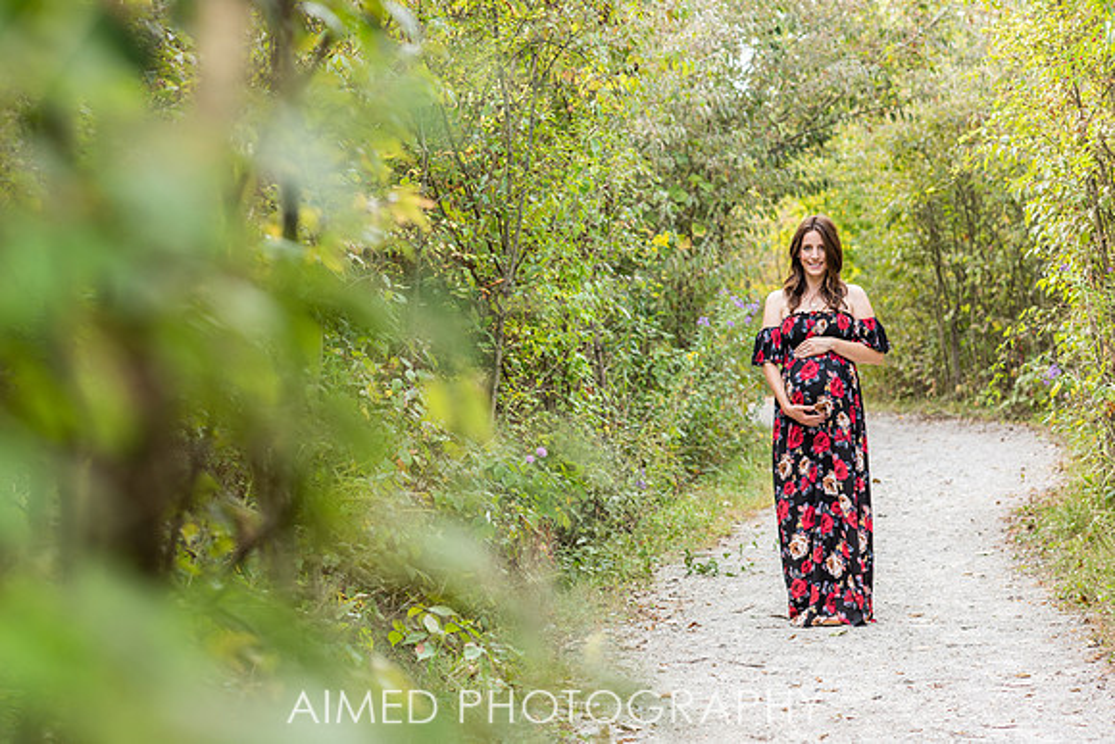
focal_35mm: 89
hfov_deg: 23.0
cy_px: 372
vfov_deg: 15.4
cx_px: 545
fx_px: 2743
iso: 320
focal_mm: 85
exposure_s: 1/200
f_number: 4.5
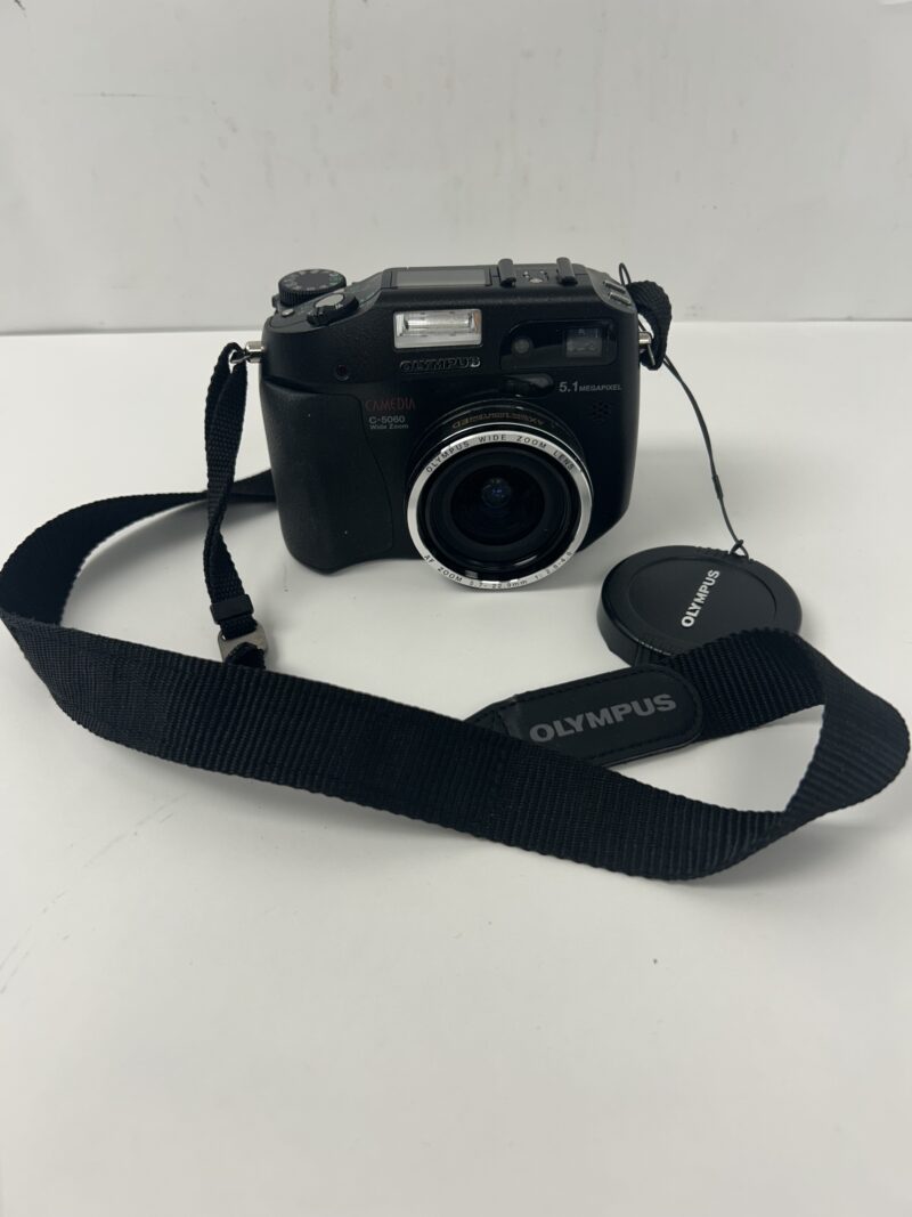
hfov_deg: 53.1
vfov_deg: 67.3
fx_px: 914
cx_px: 456
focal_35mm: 26
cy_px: 608
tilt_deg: -37.8
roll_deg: +0.3
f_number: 1.5
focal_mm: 5.7
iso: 32
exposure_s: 1/126
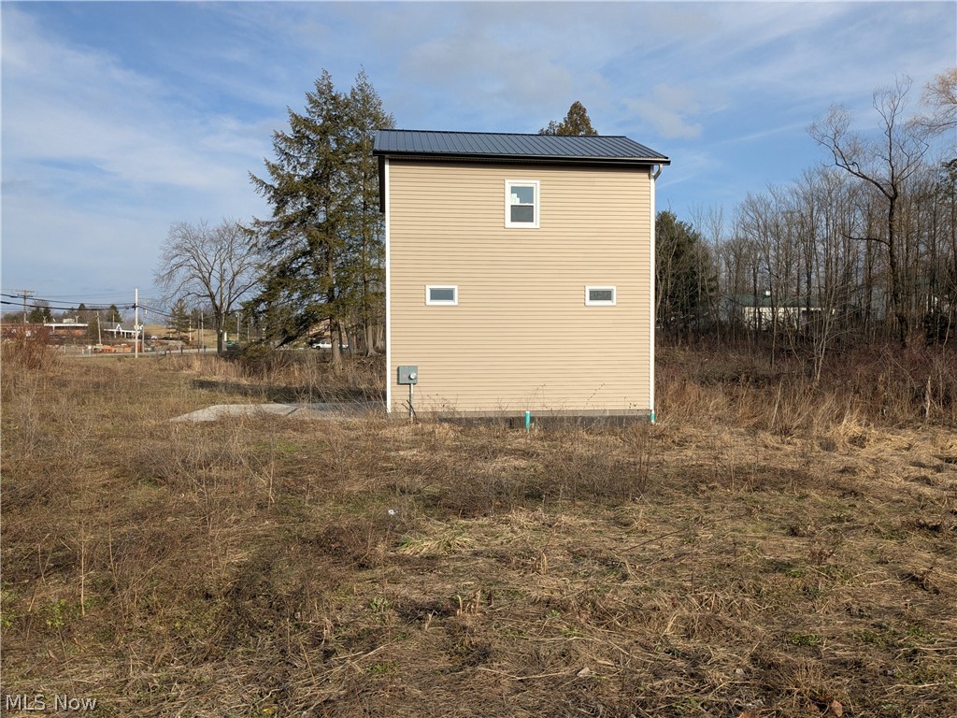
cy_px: 359
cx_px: 478
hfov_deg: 65.3
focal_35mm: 27
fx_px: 746
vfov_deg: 51.4
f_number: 1.73
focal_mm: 4.38
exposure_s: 1/2924
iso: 56
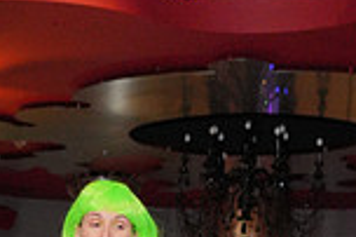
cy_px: 479
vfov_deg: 9.8
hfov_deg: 15.5
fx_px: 1284
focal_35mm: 130
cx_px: -6
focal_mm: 34
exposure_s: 1/200
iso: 4000
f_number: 4
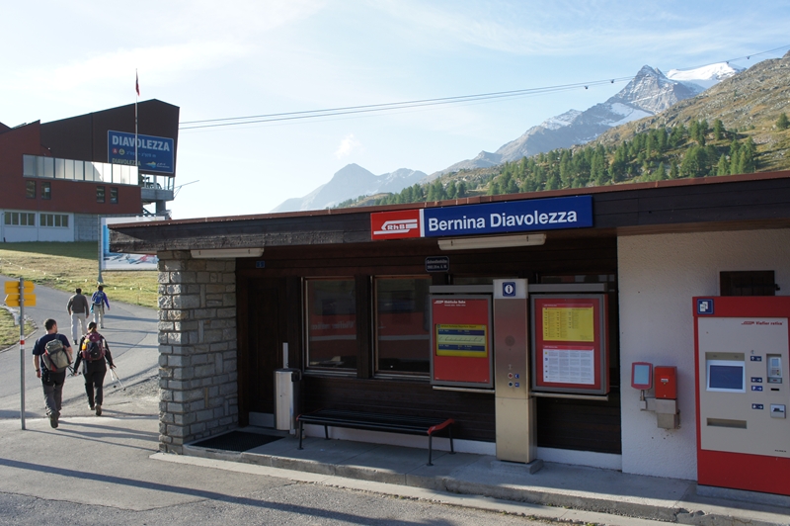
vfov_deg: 39.9
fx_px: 724
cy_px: 263
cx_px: 395
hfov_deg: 57.3
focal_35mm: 33
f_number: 8
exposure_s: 1/160
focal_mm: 22
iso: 200
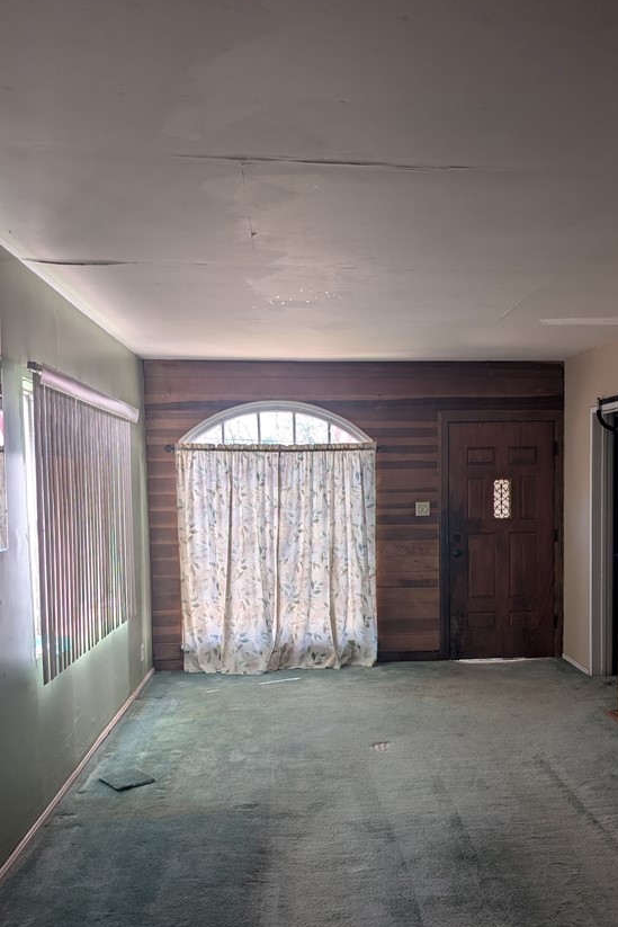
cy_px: 542
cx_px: 379
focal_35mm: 31
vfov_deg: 59.9
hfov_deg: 42.1
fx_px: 798
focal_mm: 6.9
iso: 21
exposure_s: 1/129
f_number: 1.68
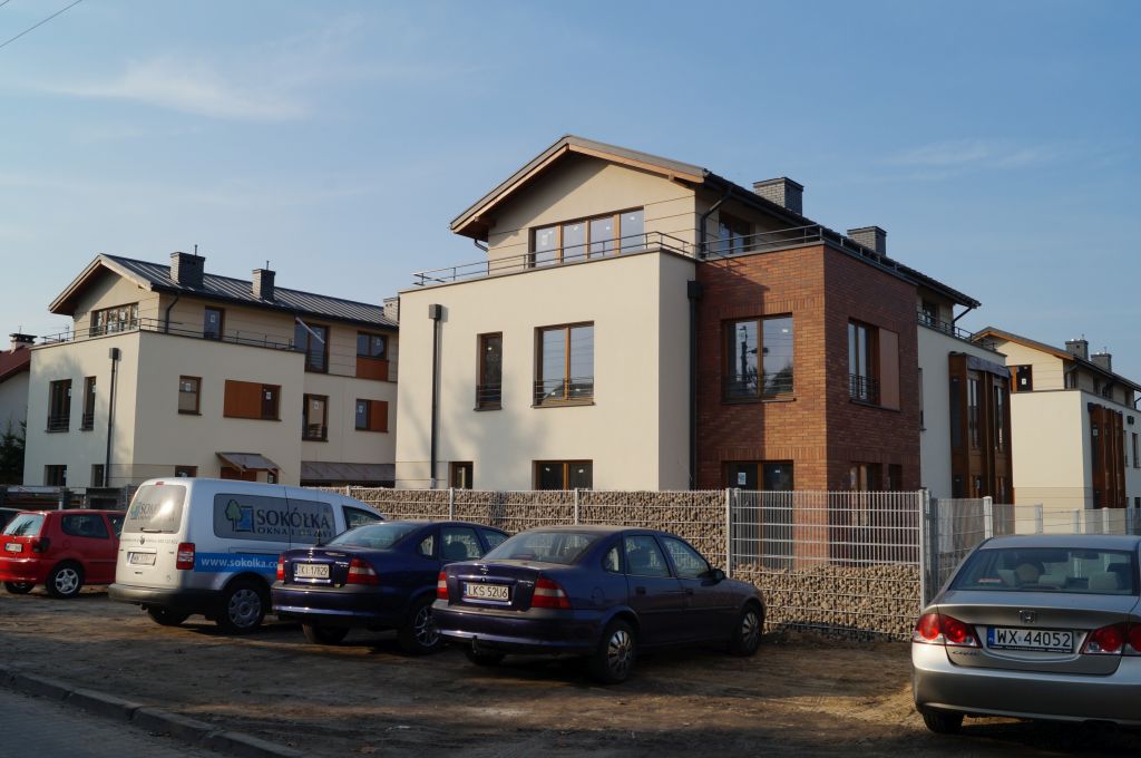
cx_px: 570
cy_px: 379
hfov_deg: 57.3
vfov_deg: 39.9
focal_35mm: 33
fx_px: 1045
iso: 100
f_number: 13
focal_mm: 22
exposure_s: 1/125
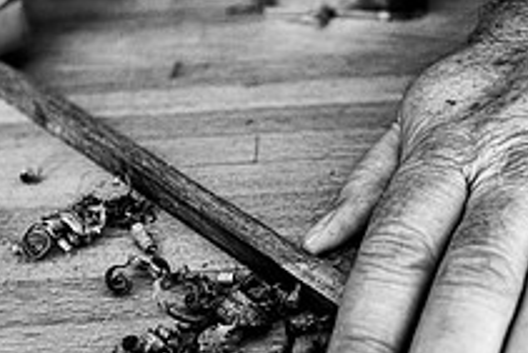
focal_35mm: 77
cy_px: 176
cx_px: 370
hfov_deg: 26.1
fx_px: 1130
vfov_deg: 17.7
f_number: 3.5
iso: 800
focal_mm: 28
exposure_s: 1/200
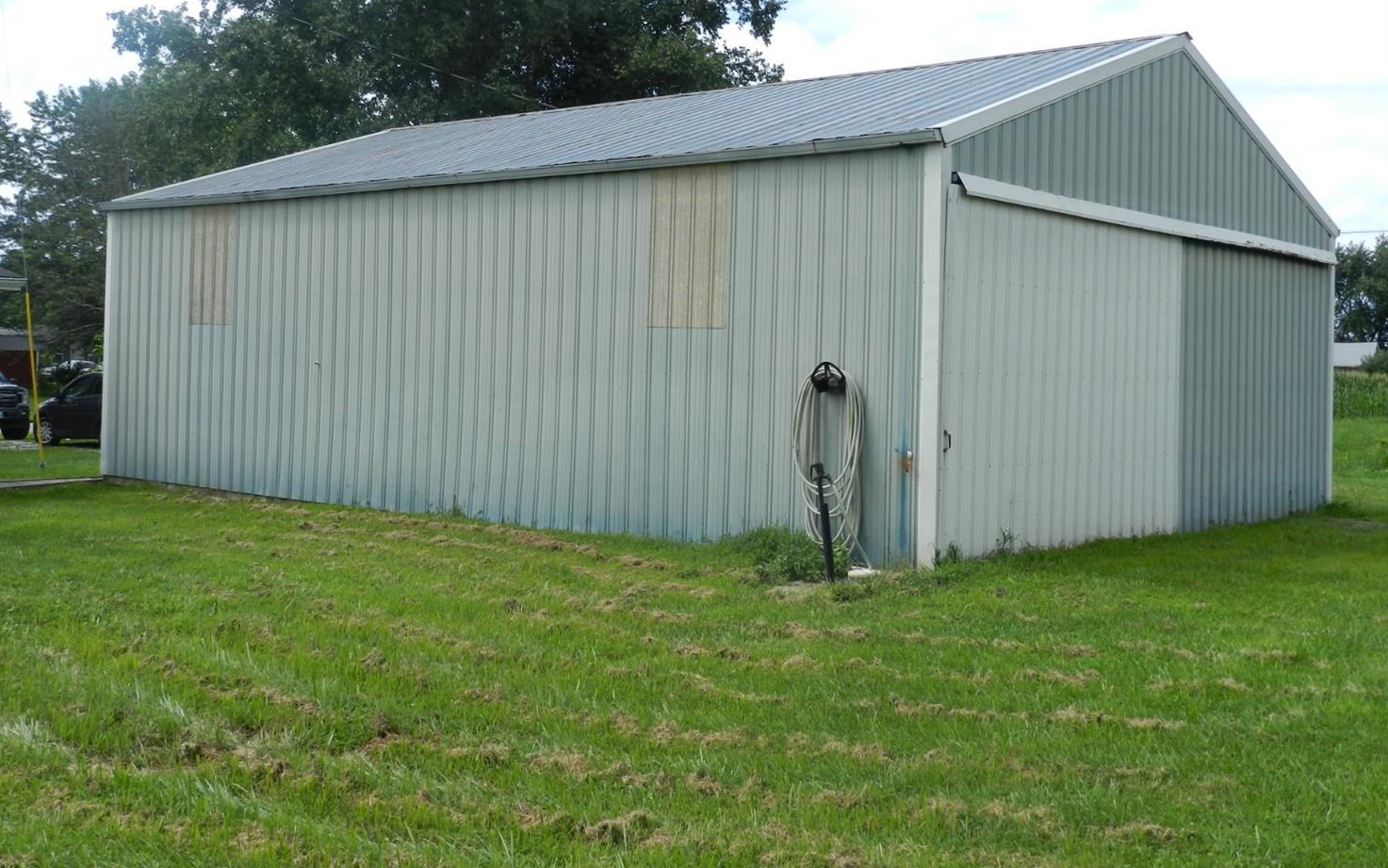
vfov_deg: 31.2
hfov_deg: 48.2
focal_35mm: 41
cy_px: 348
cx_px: 683
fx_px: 1551
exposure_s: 1/800
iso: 160
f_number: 4
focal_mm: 6.7
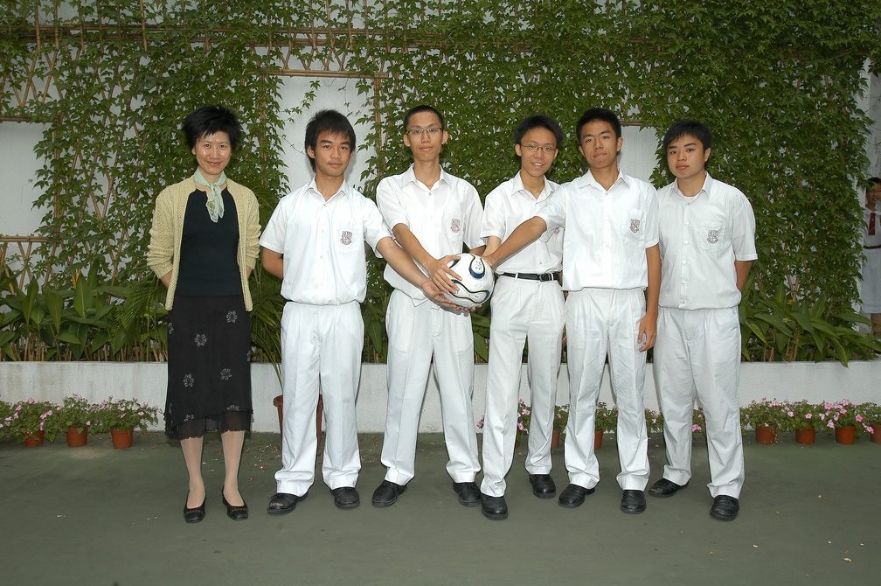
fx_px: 733
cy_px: 293
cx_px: 440
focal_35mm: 30
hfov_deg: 62.0
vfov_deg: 43.5
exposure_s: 1/80
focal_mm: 20
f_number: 7.1
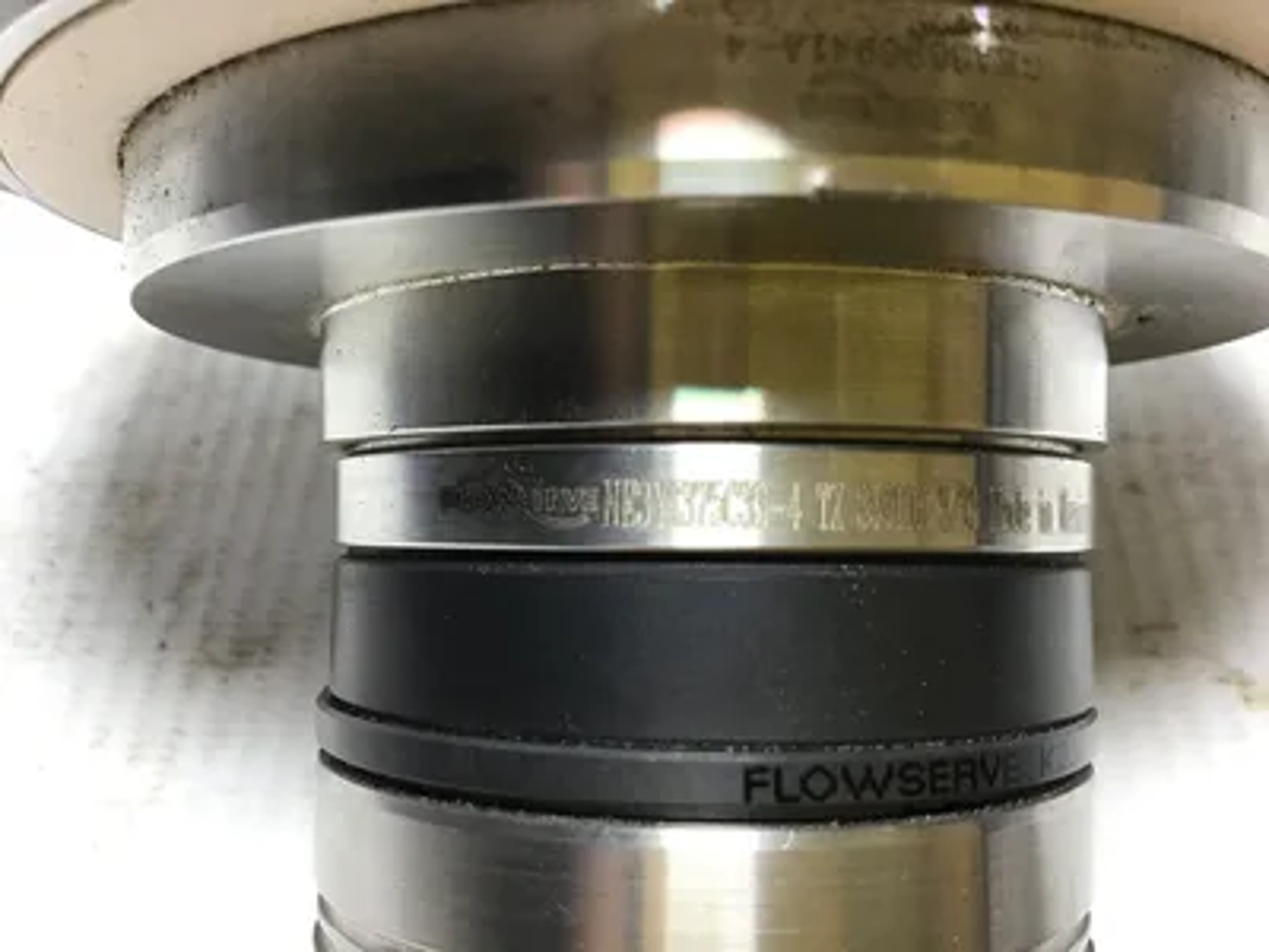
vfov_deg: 45.4
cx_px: 634
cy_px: 476
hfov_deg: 58.4
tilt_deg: -53.4
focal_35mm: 31
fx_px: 1136
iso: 25
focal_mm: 3.3
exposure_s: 1/40
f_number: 2.4
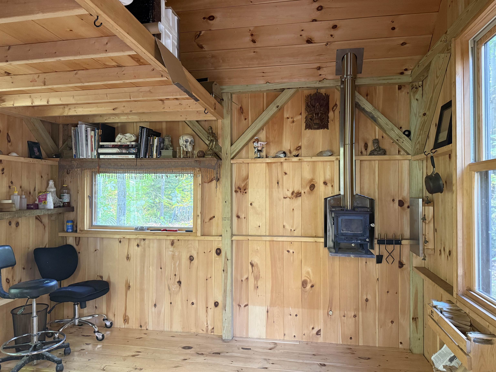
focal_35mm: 24
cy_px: 186
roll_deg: -0.5
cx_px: 248
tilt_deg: +0.1
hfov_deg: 71.6
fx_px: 344
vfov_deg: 56.8
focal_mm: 6.76
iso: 500
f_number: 1.78
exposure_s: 1/60
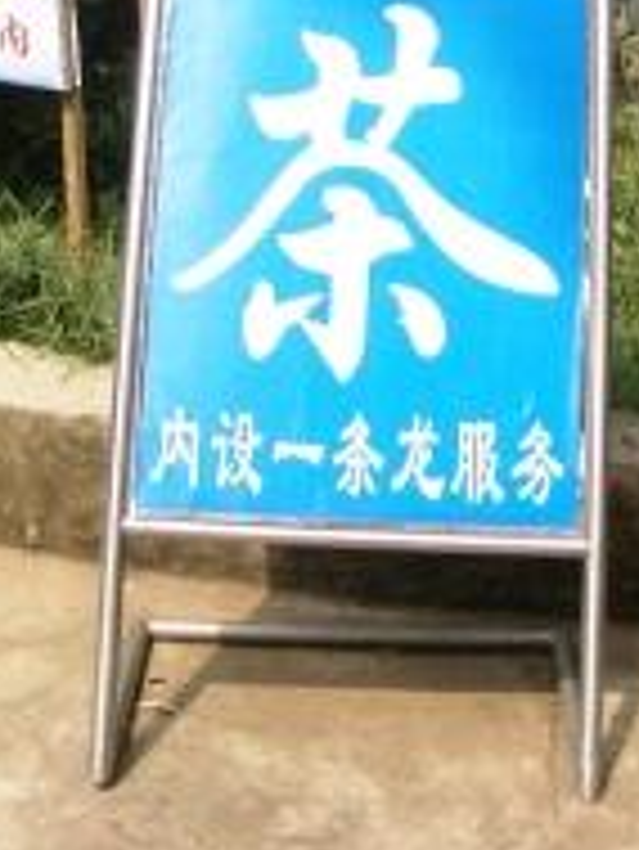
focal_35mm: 83
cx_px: 369
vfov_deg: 22.1
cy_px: -112
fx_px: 2041
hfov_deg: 17.8
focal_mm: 5.8
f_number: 2.6
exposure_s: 1/640
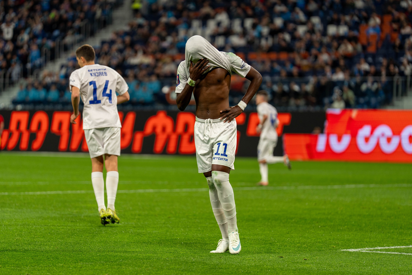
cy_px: 139
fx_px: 2157
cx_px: 199
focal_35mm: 189
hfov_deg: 10.9
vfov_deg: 7.3
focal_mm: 180
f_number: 2.8
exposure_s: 1/1000
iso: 640
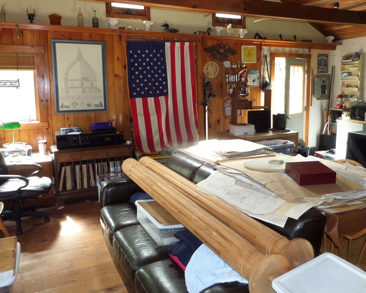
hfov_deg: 60.3
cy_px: 126
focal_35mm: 29
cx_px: 200
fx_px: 314
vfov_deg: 49.8
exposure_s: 1/30
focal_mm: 4
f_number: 3.2
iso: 200
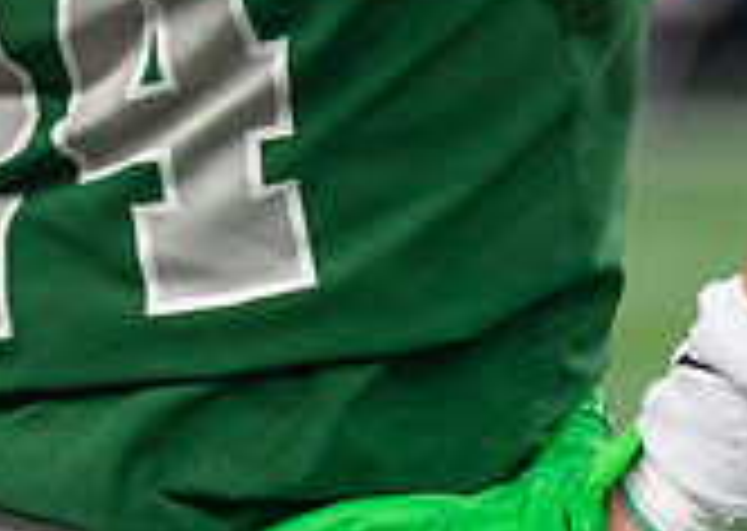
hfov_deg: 4.3
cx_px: 58
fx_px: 9849
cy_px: -396
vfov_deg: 3.1
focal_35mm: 465
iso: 1600
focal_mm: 127
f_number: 2.8
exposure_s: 1/1250
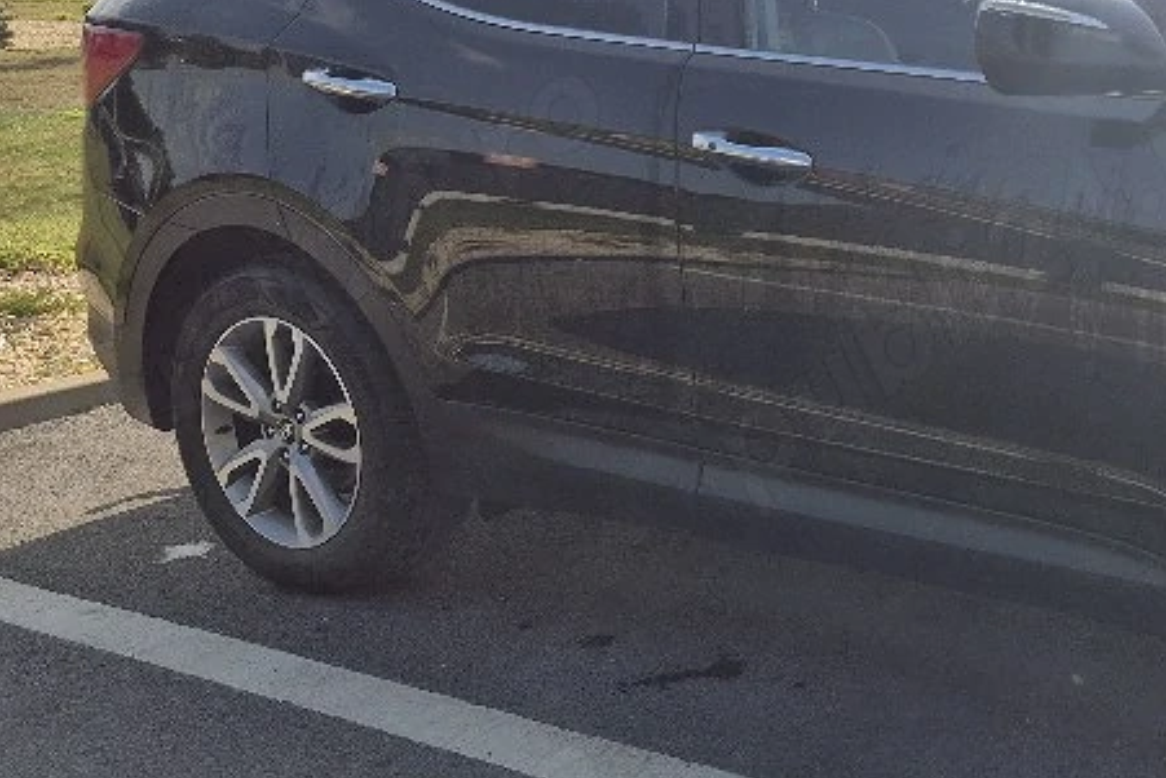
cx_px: 1163
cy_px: 300
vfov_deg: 25.5
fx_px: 1717
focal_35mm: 53
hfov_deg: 34.2
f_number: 1.8
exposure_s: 1/5000
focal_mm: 5.4
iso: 25
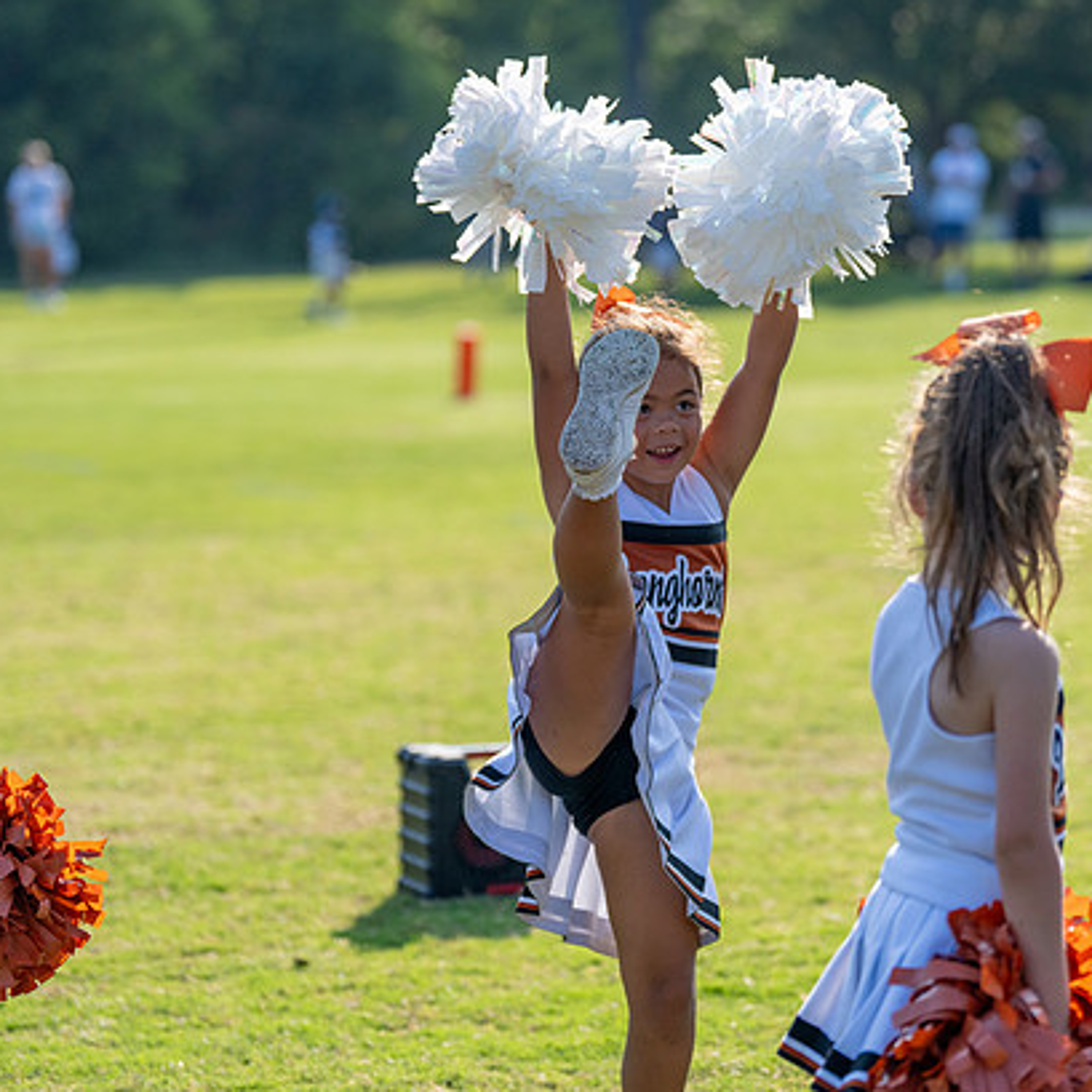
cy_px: 502
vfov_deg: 12.1
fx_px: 5139
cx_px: 666
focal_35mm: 144
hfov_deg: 12.1
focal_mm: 100
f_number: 2.8
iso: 200
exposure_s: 1/4000
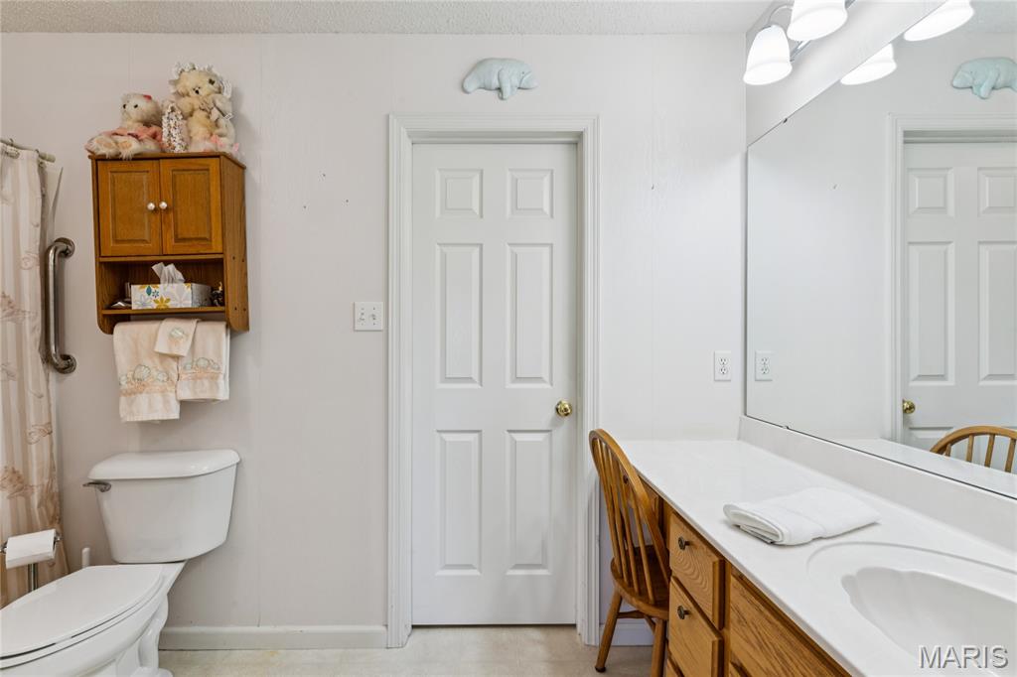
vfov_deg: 73.7
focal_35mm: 16
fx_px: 452
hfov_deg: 96.8
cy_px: 338
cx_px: 508
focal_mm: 16
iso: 320
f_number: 13
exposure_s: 1/6
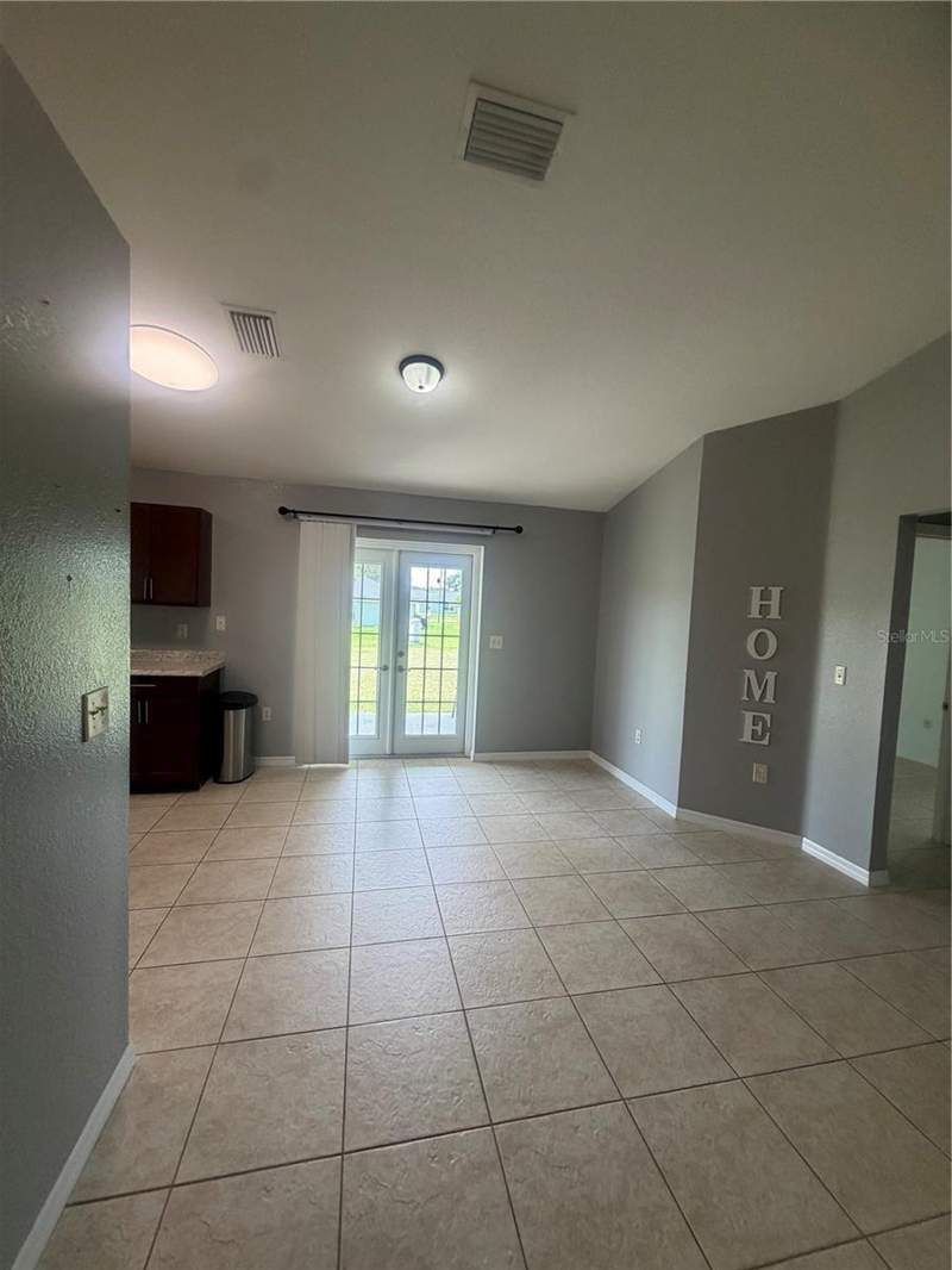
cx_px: 476
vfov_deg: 102.1
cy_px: 635
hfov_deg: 85.7
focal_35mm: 14
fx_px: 513
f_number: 2.2
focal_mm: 2.22
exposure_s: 1/120
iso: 200
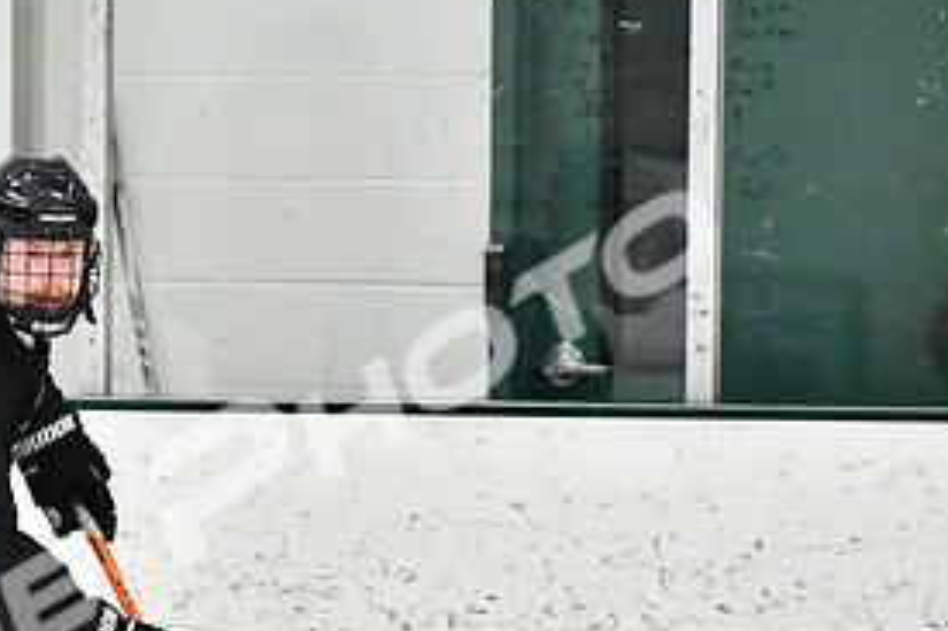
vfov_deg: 2.3
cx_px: -41
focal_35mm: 586
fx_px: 15423
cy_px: 619
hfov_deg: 3.5
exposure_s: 1/1600
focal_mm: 185
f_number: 2.8
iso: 6400
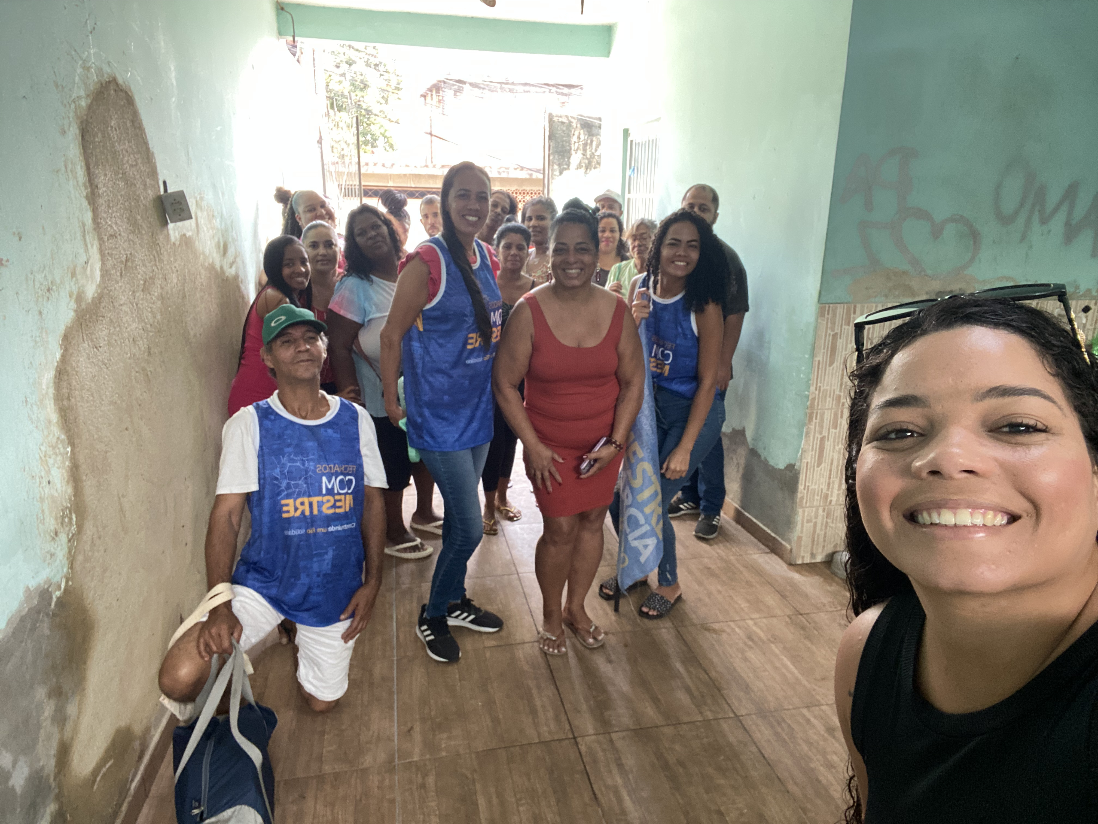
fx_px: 730
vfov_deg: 58.9
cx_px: 549
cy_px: 412
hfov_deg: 73.9
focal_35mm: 23
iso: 250
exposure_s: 1/40
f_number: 2.2
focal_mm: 2.71
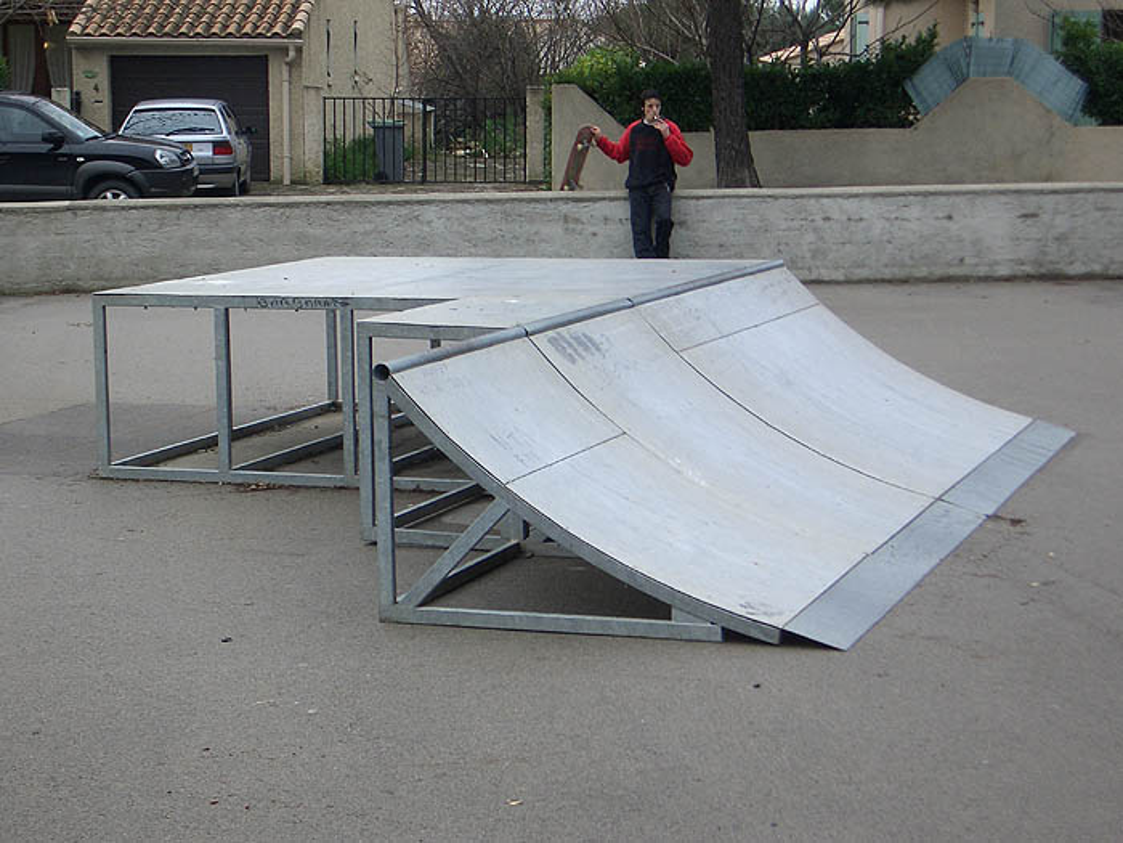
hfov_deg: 26.3
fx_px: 2401
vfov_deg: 19.9
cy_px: 422
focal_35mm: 74
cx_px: 562
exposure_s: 1/80
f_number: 3.9
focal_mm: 12.2
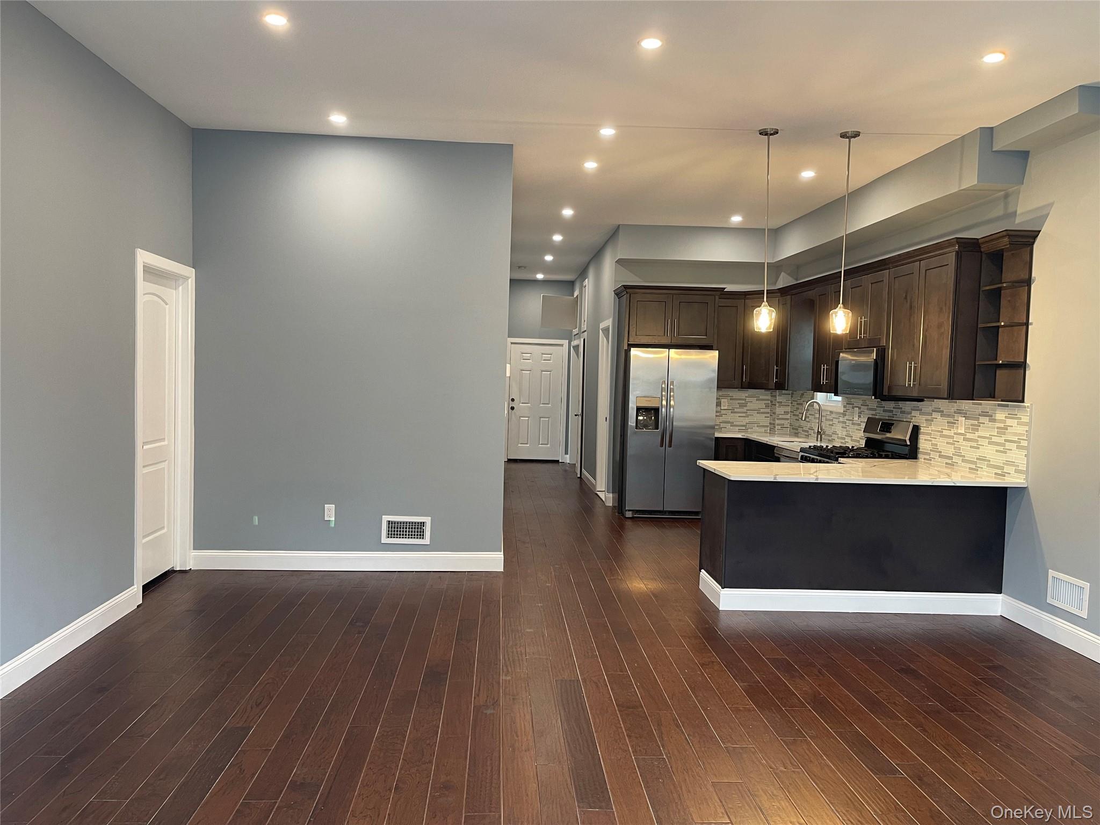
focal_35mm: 26
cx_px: 550
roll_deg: -0.9
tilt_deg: -3.3
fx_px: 826
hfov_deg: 67.3
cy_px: 412
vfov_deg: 53.1
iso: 125
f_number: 1.6
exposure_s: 1/60
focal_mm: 5.1
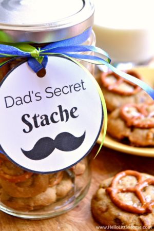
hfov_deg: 16.6
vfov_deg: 24.6
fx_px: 529
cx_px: 77
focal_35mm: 82
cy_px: 116
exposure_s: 1/6
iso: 200
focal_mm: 55
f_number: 8
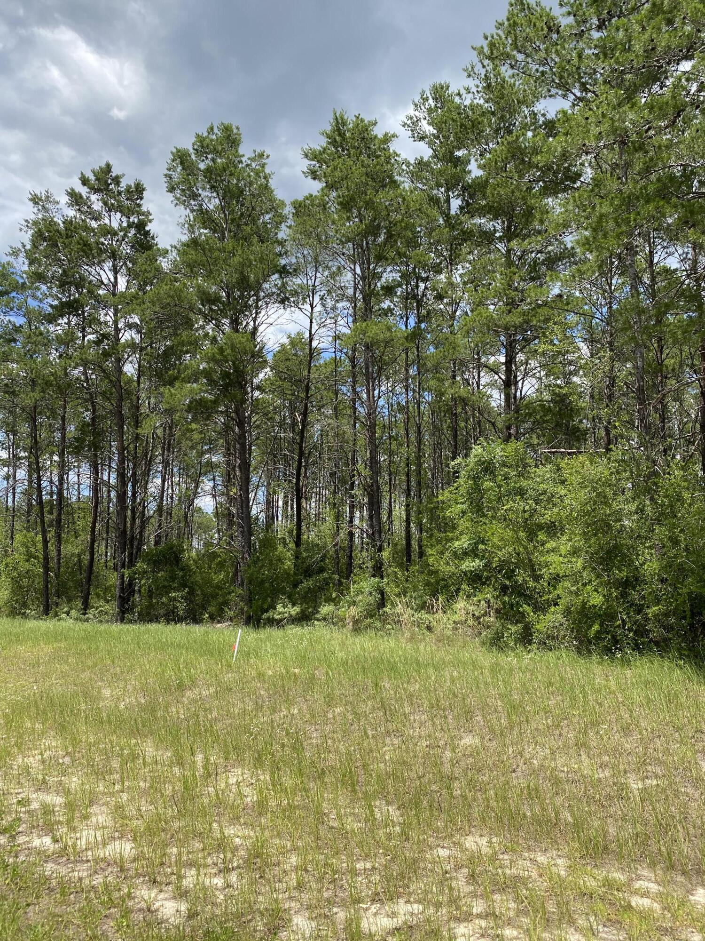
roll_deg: +1.1
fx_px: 706
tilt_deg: +10.4
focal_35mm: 26
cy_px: 470
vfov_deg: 67.3
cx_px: 352
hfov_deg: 53.1
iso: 32
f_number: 1.8
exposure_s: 1/1808
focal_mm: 4.25
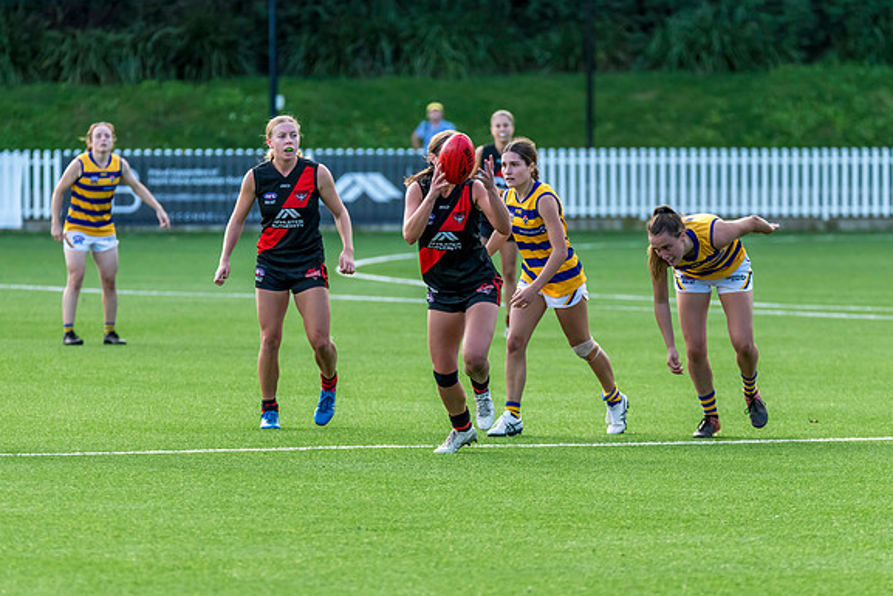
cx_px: 477
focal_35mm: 413
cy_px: 307
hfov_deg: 5.0
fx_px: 10247
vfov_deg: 3.3
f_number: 6
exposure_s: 1/1600
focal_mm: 350
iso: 2200
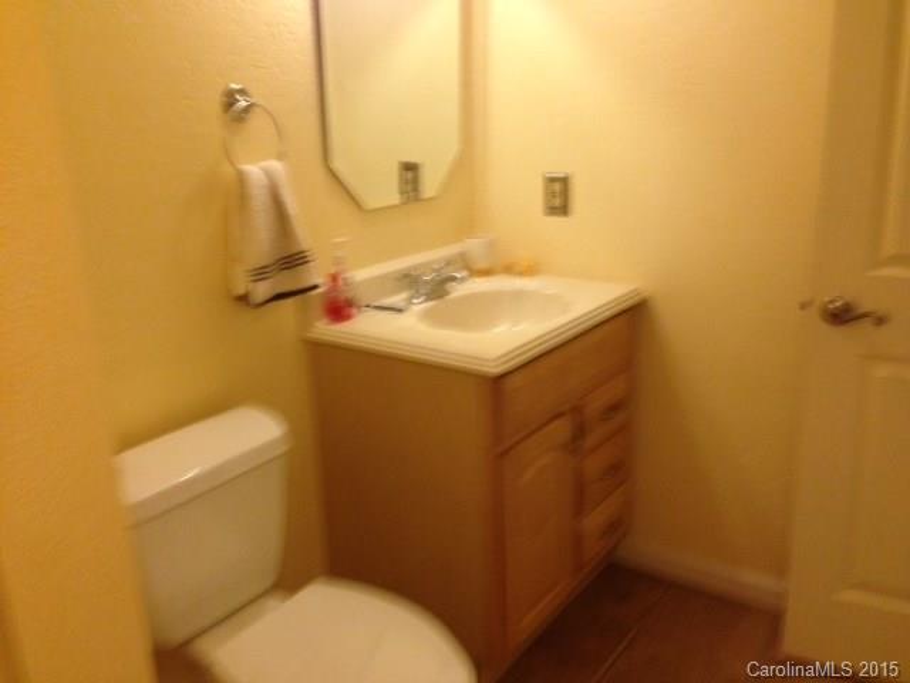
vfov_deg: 42.9
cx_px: 455
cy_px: 342
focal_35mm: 33
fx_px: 868
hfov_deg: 55.4
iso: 160
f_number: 2.4
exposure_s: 1/20
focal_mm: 4.12
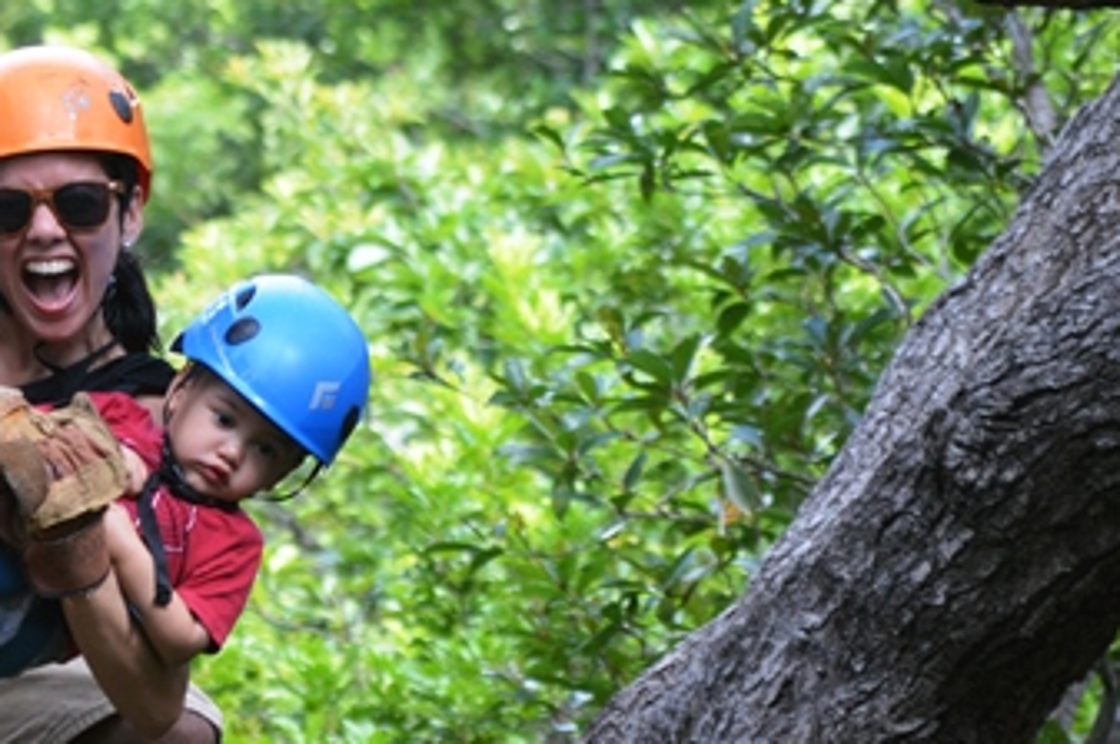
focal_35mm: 413
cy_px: 478
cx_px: 96
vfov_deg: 3.3
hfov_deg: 5.0
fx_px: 12836
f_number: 5.6
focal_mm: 116
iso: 250
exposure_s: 1/125
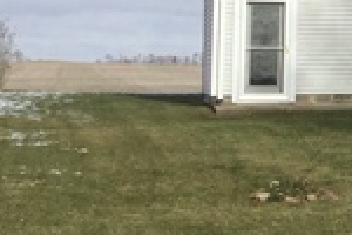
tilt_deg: +1.3
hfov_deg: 13.1
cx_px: 685
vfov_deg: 9.8
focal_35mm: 138
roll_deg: +0.6
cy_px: -31
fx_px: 1349
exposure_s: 1/1164
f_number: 2.4
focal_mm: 3.3
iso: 25
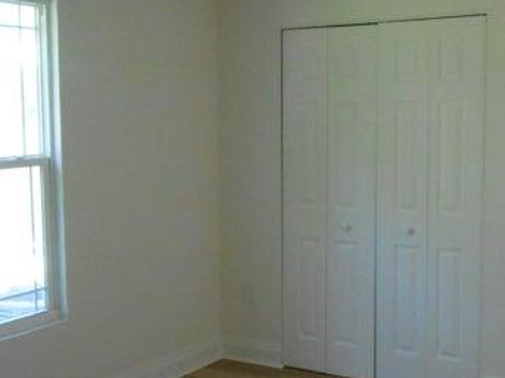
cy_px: 202
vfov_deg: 26.1
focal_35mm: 56
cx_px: 258
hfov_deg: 34.4
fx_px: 817
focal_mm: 5.3
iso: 800
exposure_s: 1/80
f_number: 3.8
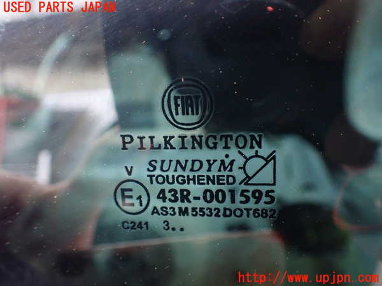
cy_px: 143
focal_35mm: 30
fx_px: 331
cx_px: 191
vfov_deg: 46.8
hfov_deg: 60.0
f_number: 2.3
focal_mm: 5.4
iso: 800
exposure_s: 1/40
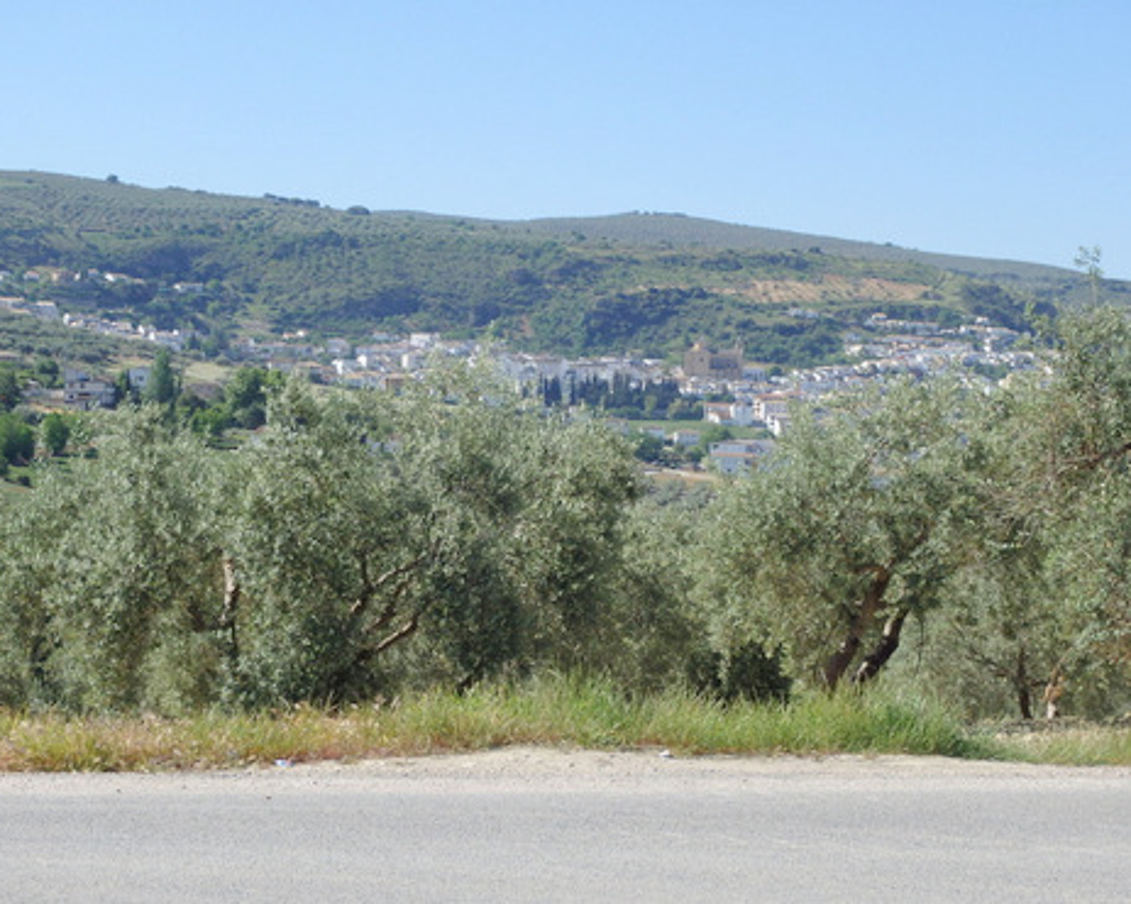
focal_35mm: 77
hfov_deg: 24.8
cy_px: 451
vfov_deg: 19.9
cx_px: 557
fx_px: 2576
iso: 125
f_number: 5.7
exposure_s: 1/500
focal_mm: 13.1
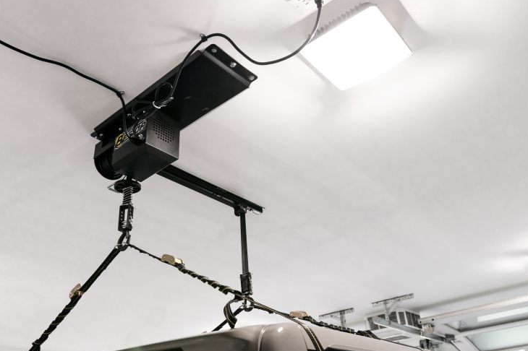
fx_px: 498
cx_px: 259
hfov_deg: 55.8
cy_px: 185
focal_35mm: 34
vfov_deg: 38.8
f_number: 5.6
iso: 800
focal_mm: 31
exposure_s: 1/100
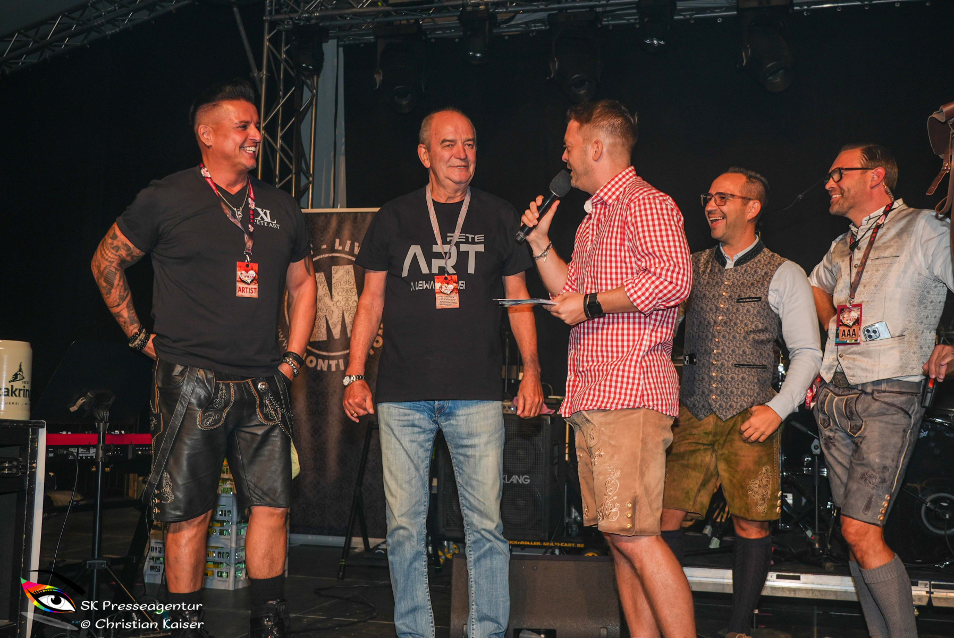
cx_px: 477
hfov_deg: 48.4
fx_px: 1061
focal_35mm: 40
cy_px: 319
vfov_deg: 33.5
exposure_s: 1/60
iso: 125
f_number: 4
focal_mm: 27
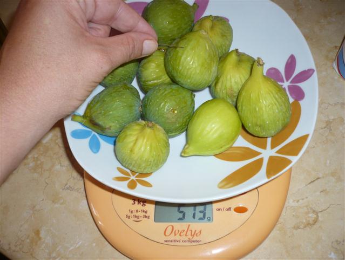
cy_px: 130
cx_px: 172
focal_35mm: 35
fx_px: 349
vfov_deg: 40.7
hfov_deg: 52.6
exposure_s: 1/30
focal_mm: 5.8
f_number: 2.8
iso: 100
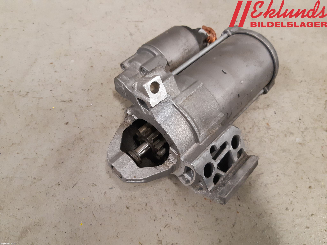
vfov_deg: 53.1
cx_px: 164
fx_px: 246
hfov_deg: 67.3
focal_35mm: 26
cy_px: 122
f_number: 1.7
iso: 250
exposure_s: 1/50
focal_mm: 3.93
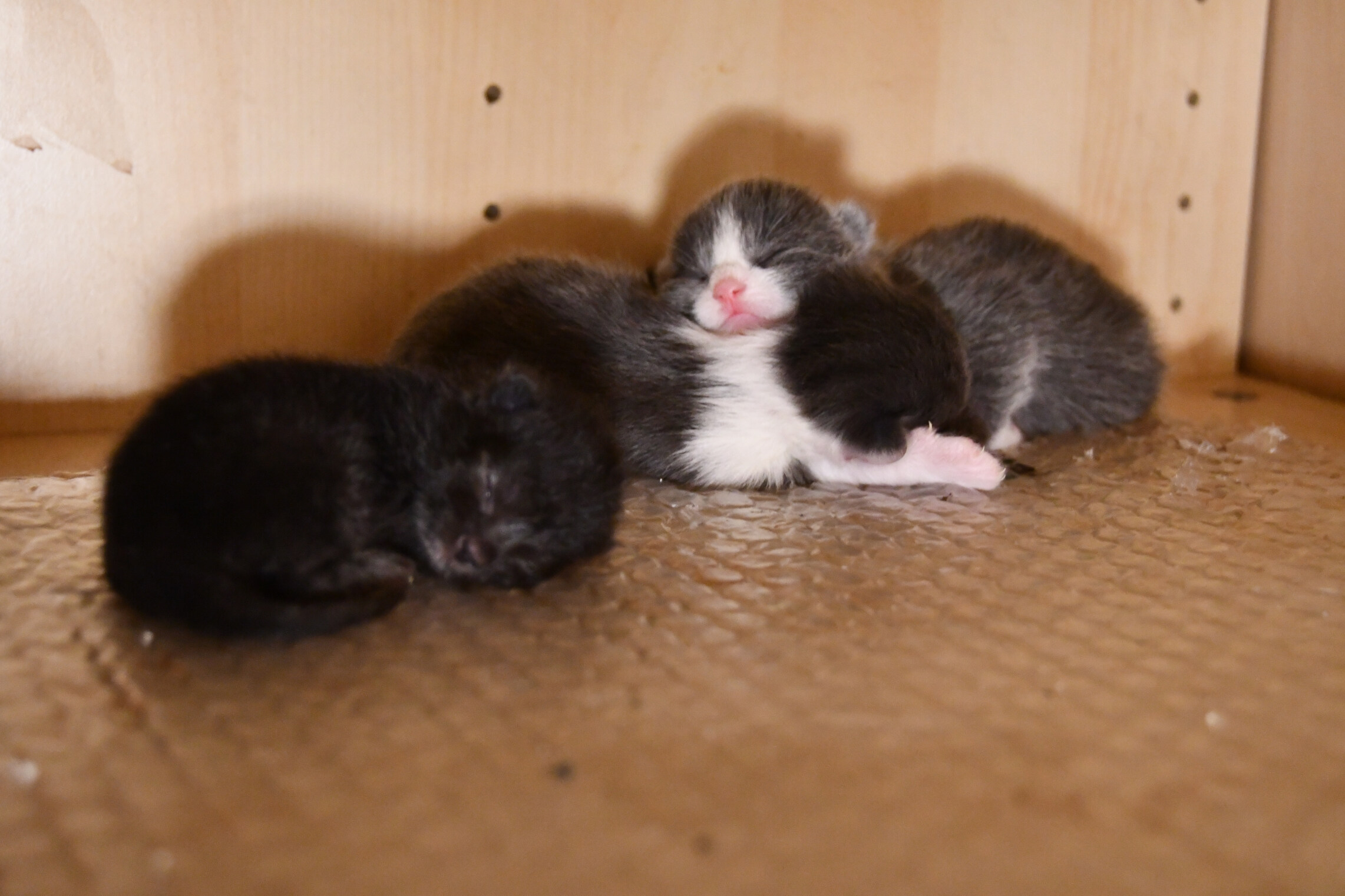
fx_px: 2129
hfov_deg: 35.1
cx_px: 672
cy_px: 448
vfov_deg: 23.8
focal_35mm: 57
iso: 6400
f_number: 4.8
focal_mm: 38
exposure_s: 1/60
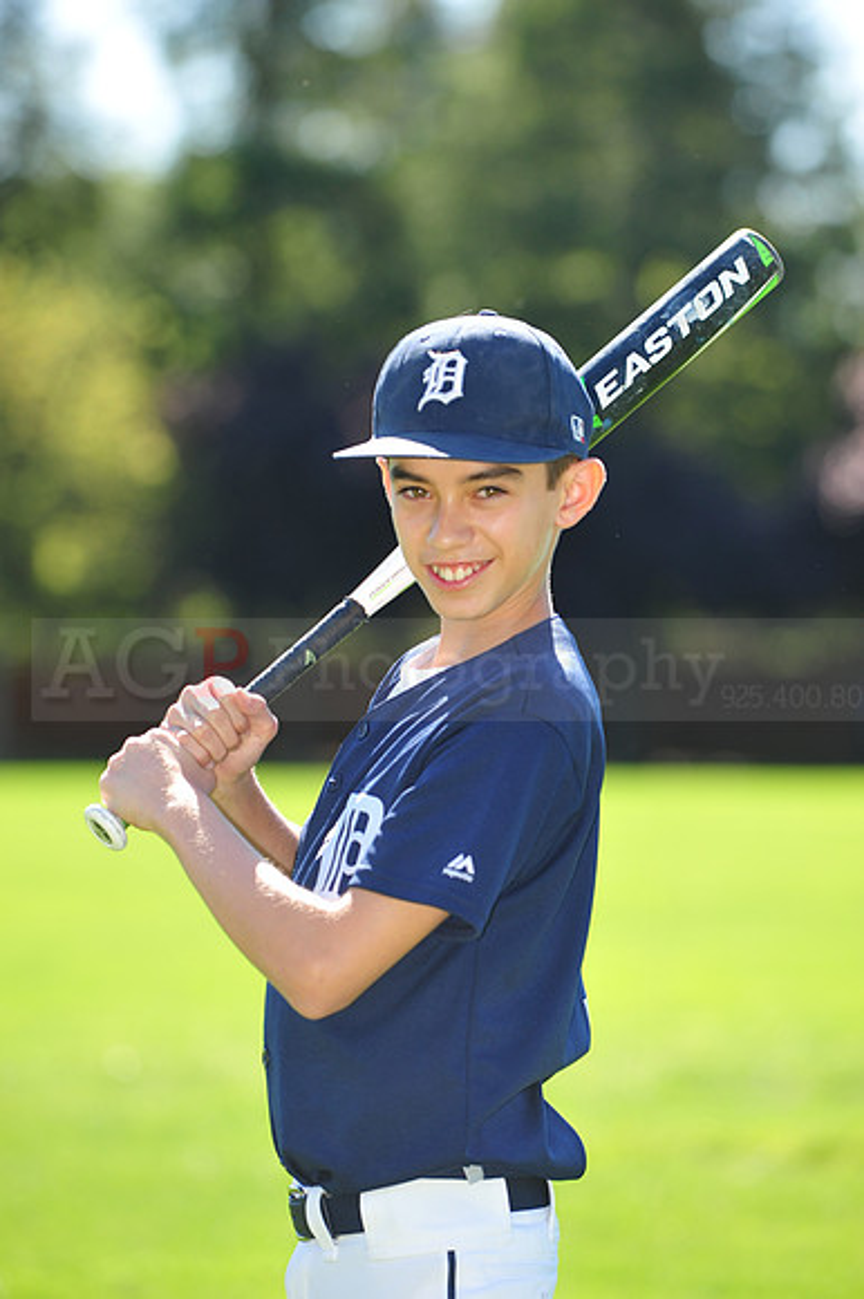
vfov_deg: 10.3
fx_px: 7208
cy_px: 650
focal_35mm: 200
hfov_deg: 6.9
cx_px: 432
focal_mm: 200
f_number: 5
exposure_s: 1/500
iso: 320
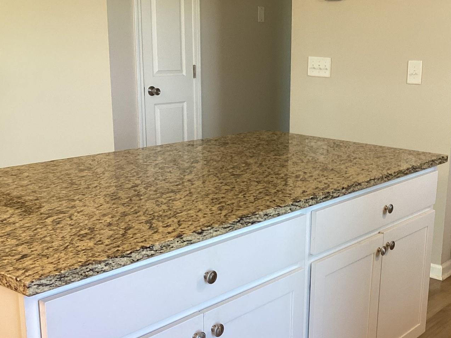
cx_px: 317
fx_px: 651
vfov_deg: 29.0
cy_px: 210
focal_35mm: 50
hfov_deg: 37.6
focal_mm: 3.3
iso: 100
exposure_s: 1/60
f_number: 2.4
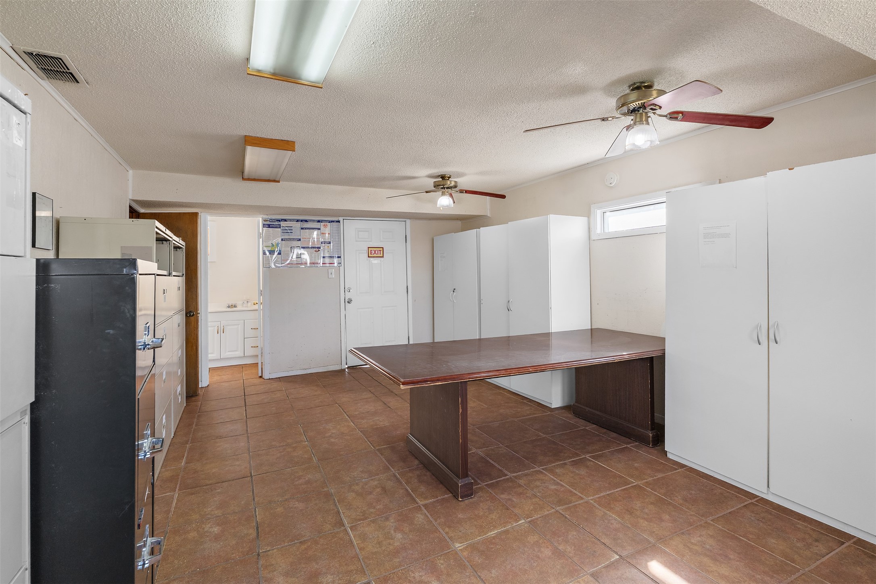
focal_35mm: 17
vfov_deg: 70.4
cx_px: 438
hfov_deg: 93.3
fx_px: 414
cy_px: 292
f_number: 10
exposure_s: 1/1.67
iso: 400
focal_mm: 17
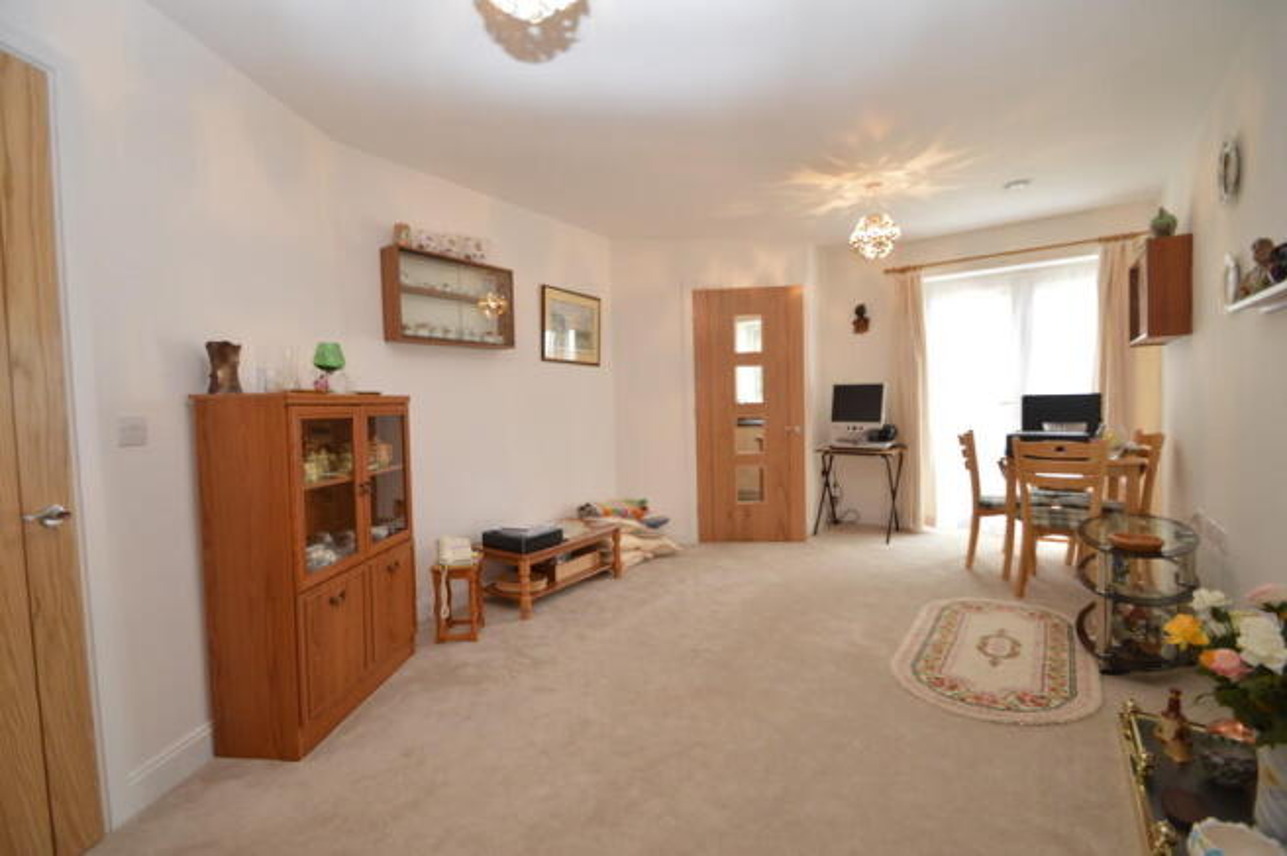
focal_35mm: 15
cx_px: 644
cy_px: 428
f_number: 4
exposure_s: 1/60
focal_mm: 10
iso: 400
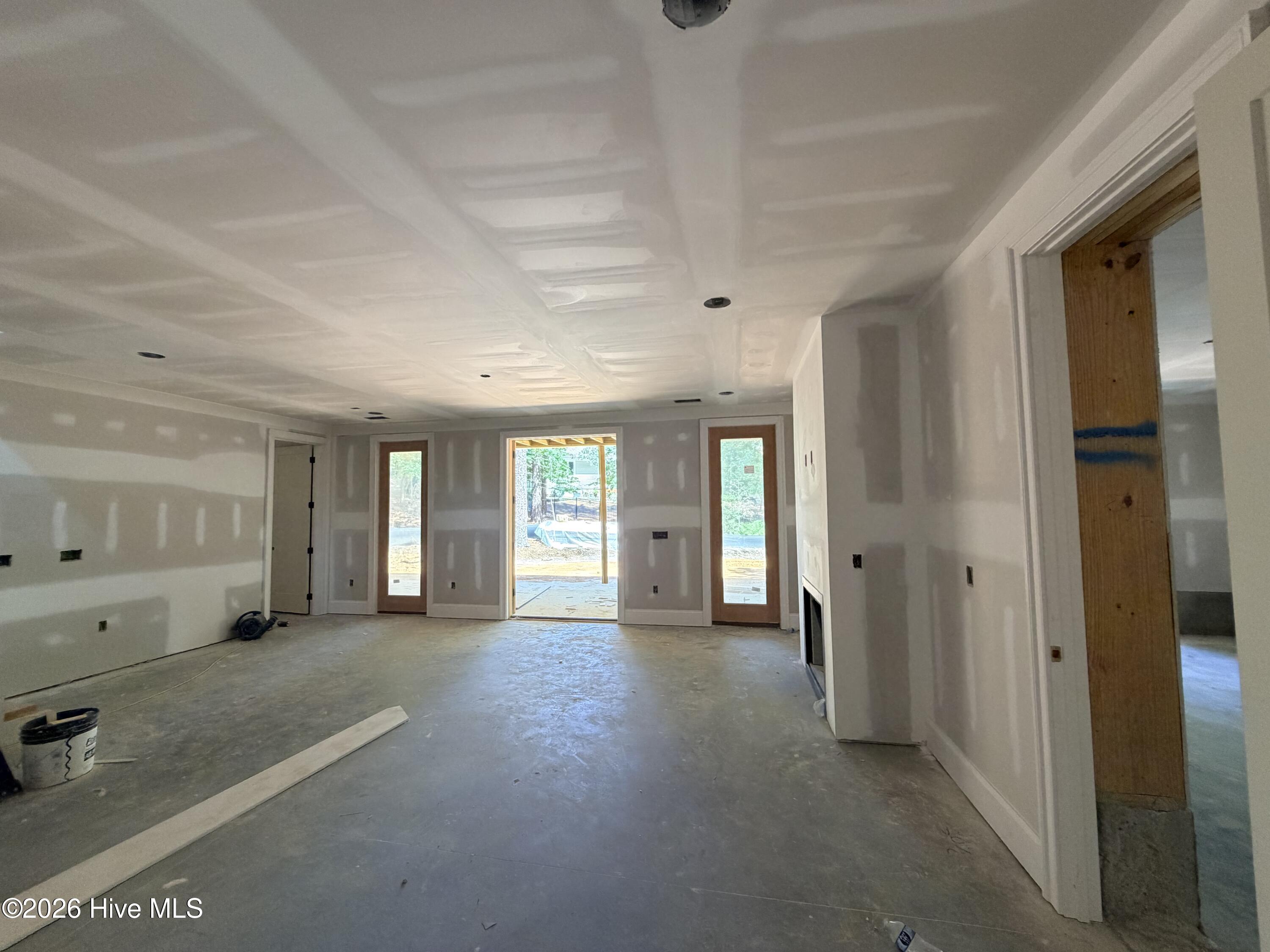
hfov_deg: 102.1
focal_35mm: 14
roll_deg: +0.6
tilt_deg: +2.6
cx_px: 635
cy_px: 476
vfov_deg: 85.7
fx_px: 514
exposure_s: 1/117
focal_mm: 2.22
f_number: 2.2
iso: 320
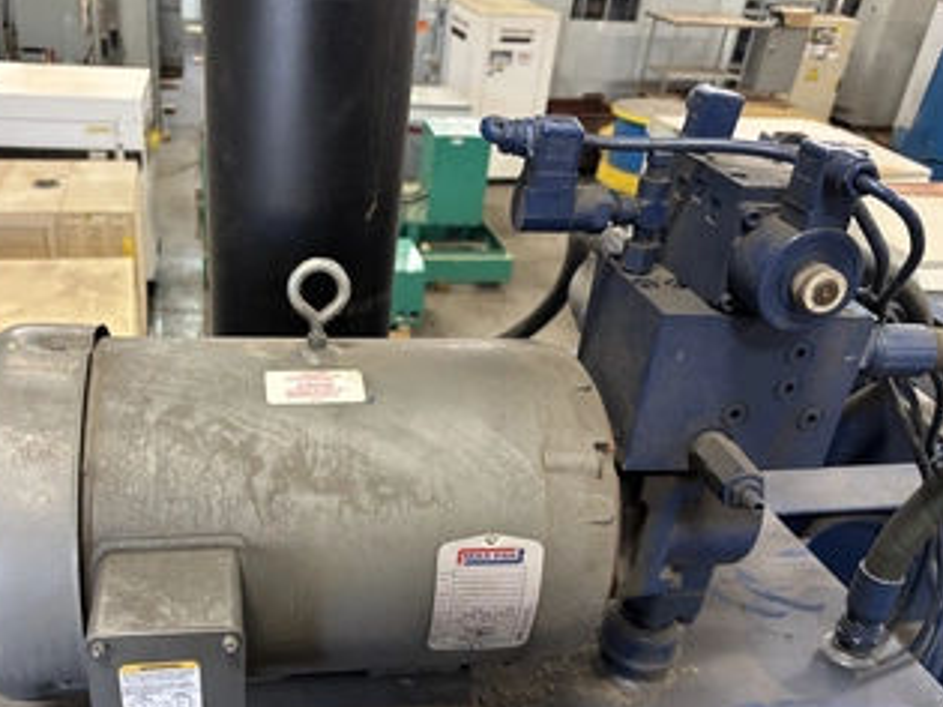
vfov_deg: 42.7
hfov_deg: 54.8
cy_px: 422
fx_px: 899
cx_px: 362
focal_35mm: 33
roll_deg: -4.8
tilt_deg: -30.4
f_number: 1.6
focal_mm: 5.96
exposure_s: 1/60
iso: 250
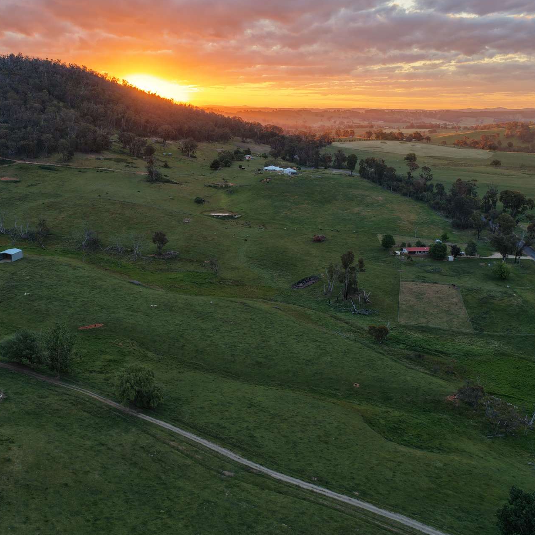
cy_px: 268
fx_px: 629
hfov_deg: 45.4
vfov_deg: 46.0
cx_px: 183
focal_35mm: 36
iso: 100
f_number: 2.8
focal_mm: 14.45
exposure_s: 1/25
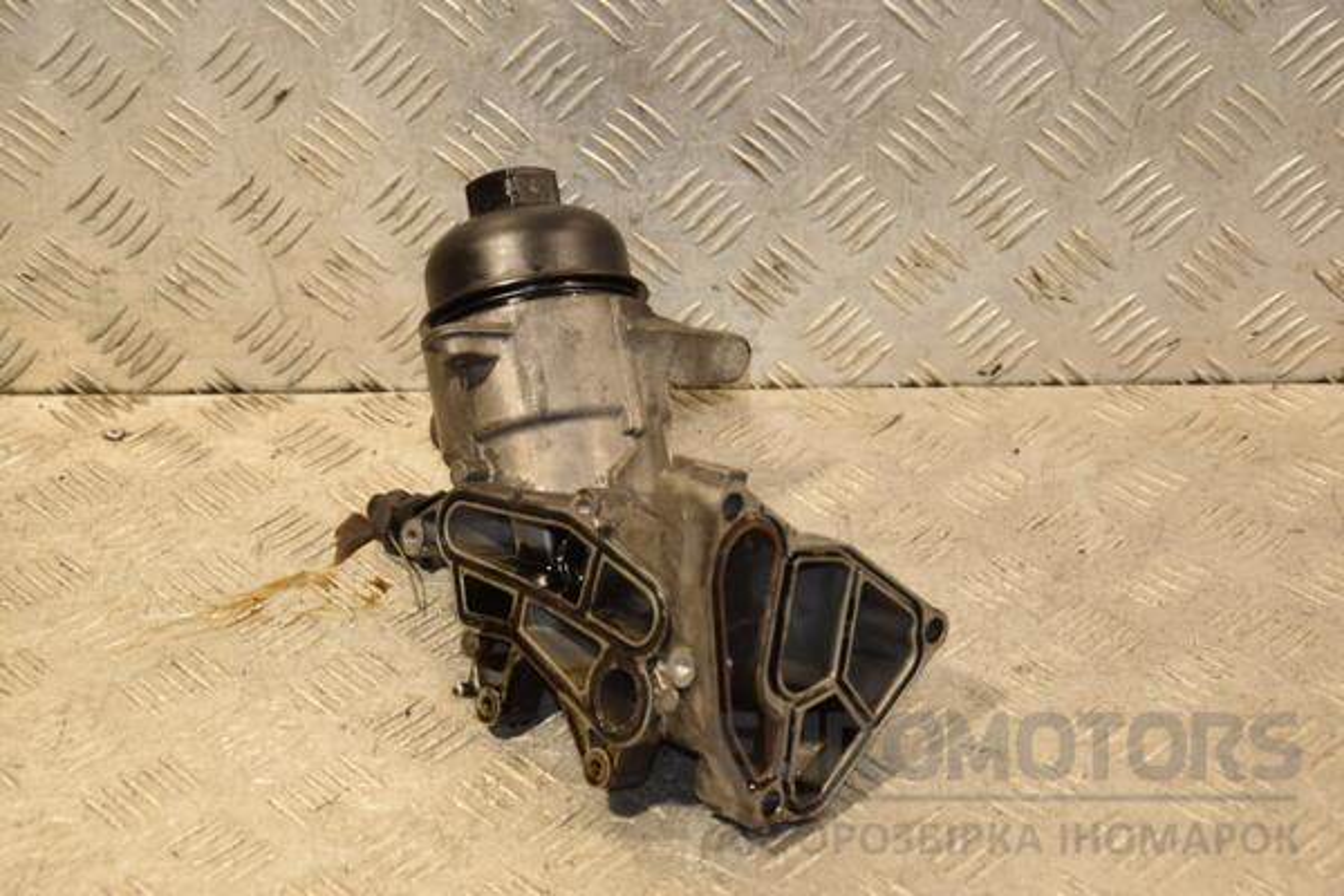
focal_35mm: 72
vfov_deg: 18.9
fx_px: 2688
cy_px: 448
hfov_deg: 28.1
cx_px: 672
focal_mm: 48
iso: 800
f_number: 4.8
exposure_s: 1/125
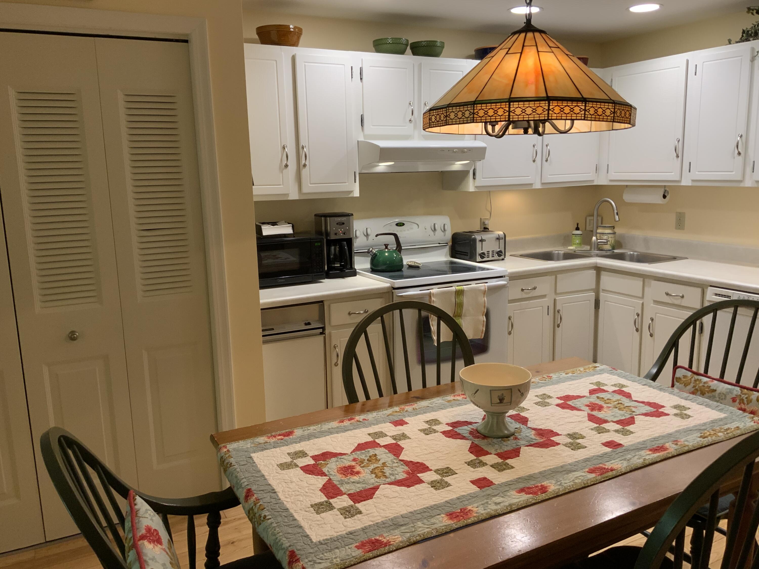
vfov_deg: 48.2
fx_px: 636
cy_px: 284
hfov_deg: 61.7
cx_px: 380
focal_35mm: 29
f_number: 1.8
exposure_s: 1/60
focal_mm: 3
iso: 80
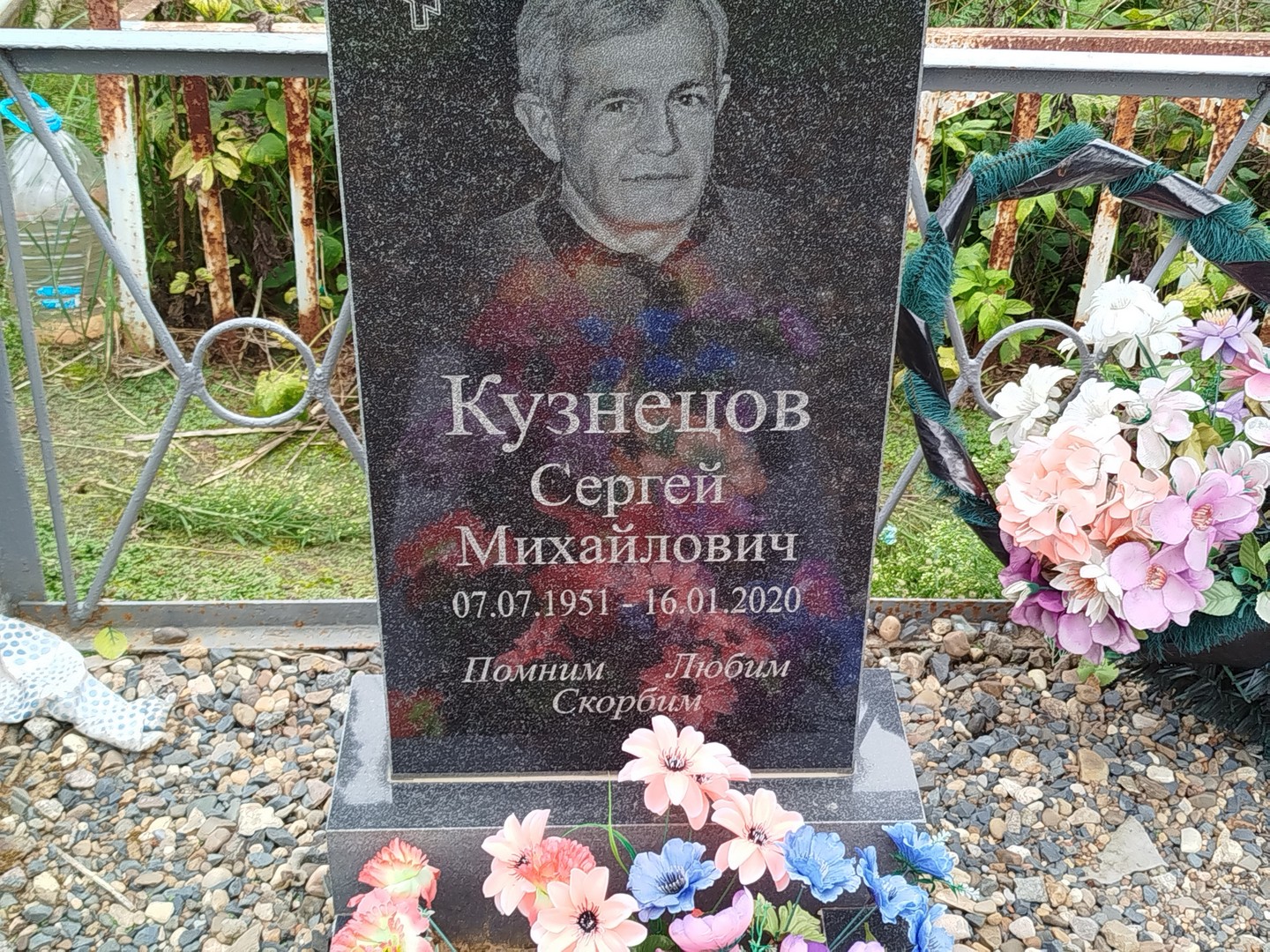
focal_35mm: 48
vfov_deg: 30.3
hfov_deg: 39.7
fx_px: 1761
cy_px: 476
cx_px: 635
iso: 50
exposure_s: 1/100
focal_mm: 5.31
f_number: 1.7
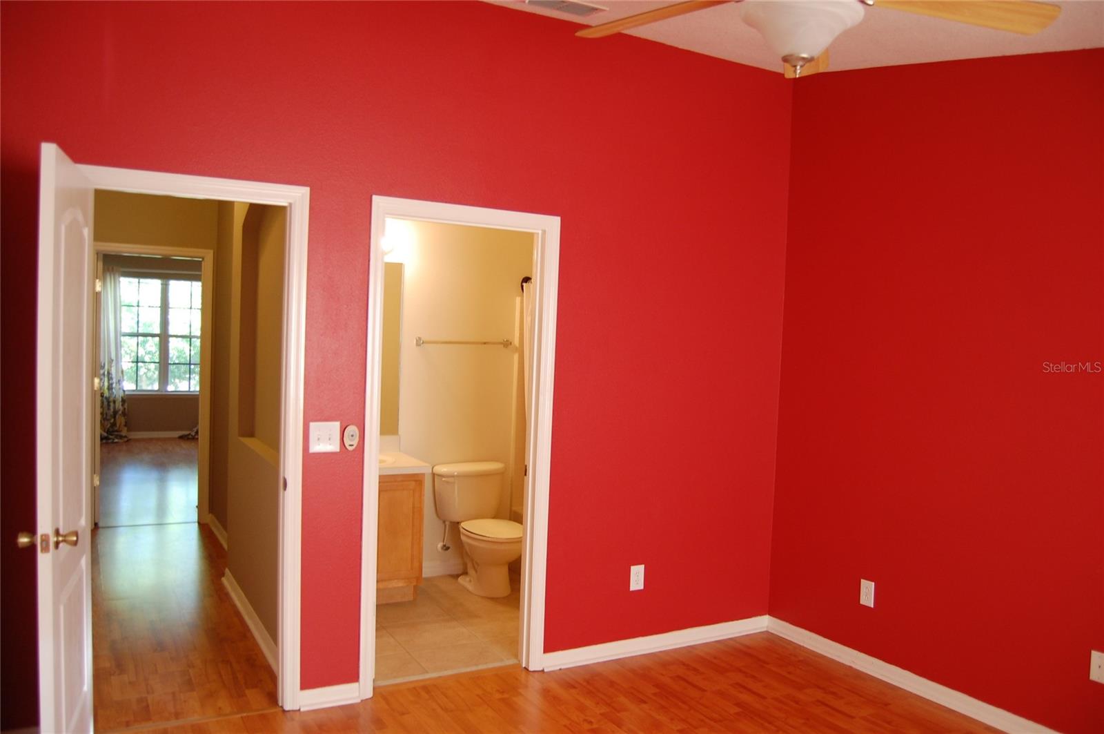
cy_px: 367
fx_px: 827
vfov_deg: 47.8
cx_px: 552
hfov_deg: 67.4
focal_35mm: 27
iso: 450
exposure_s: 1/30
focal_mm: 18
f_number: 3.5
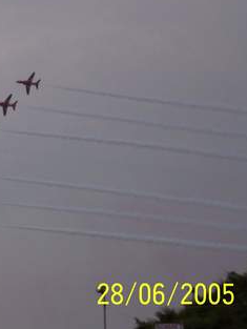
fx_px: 2215
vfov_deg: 8.5
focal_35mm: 233
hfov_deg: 6.3
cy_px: 105
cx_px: -65
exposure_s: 1/700
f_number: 4.8
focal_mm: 24
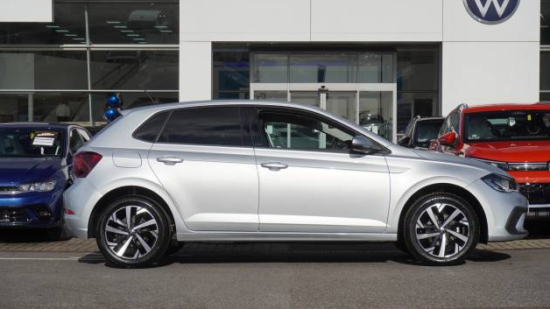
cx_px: 279
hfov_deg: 32.8
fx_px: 933
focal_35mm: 64
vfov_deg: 18.8
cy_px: 154
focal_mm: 40
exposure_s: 1/350
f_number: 8
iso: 100
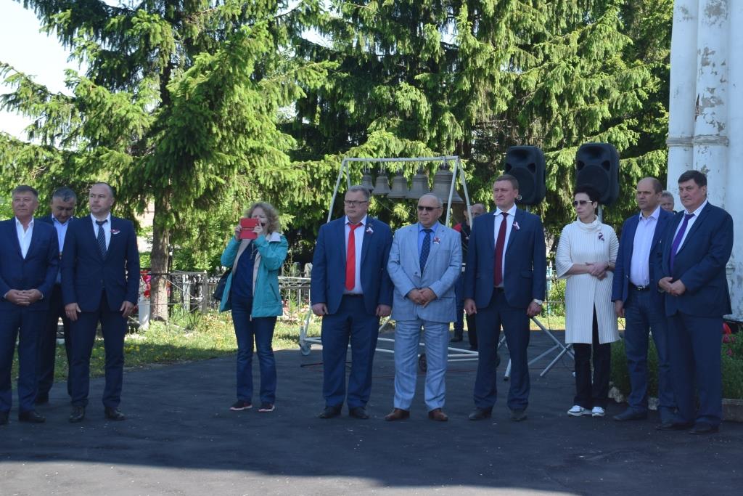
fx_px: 1053
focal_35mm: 51
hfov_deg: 38.9
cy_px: 248
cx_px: 372
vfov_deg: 26.5
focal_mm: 34
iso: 320
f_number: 8
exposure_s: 1/250
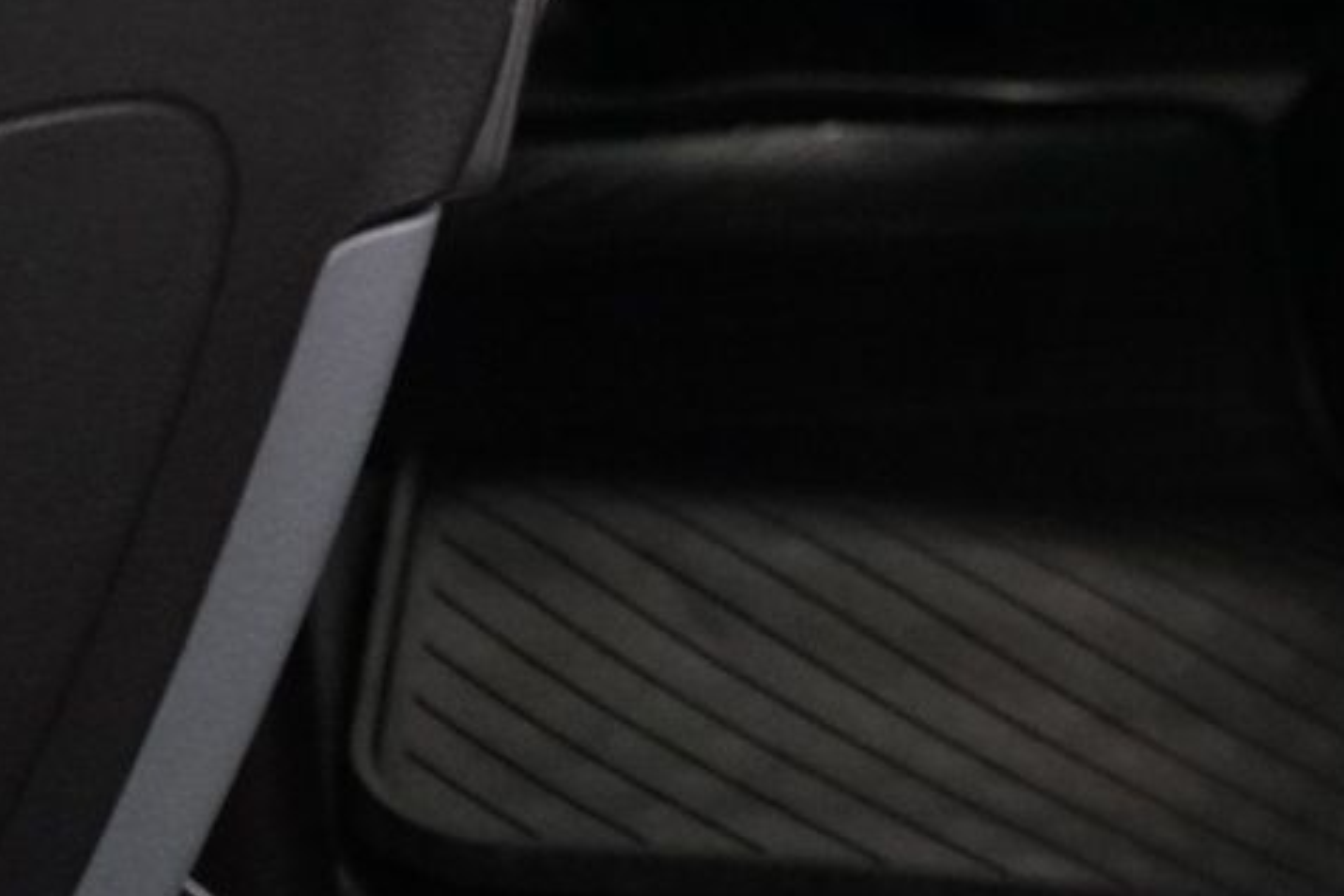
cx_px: 1972
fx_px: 6458
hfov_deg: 11.4
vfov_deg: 7.5
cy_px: -1143
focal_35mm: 173
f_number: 4
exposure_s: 1/160
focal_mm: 33
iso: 2500
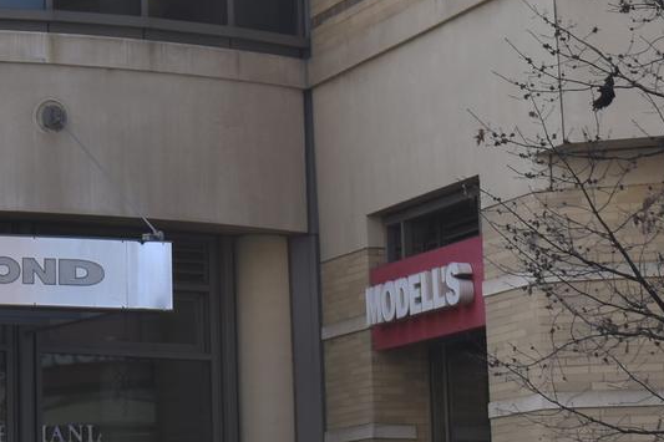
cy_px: -362
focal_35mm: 173
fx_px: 3190
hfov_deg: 11.4
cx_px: -339
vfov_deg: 7.7
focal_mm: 30
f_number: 8
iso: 100
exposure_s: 1/200
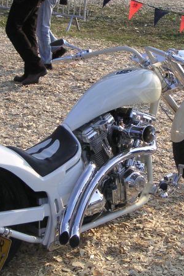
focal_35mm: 70
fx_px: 537
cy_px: 151
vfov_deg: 28.8
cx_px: 103
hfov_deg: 19.4
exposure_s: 1/350
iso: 50
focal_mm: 6
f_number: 2.8
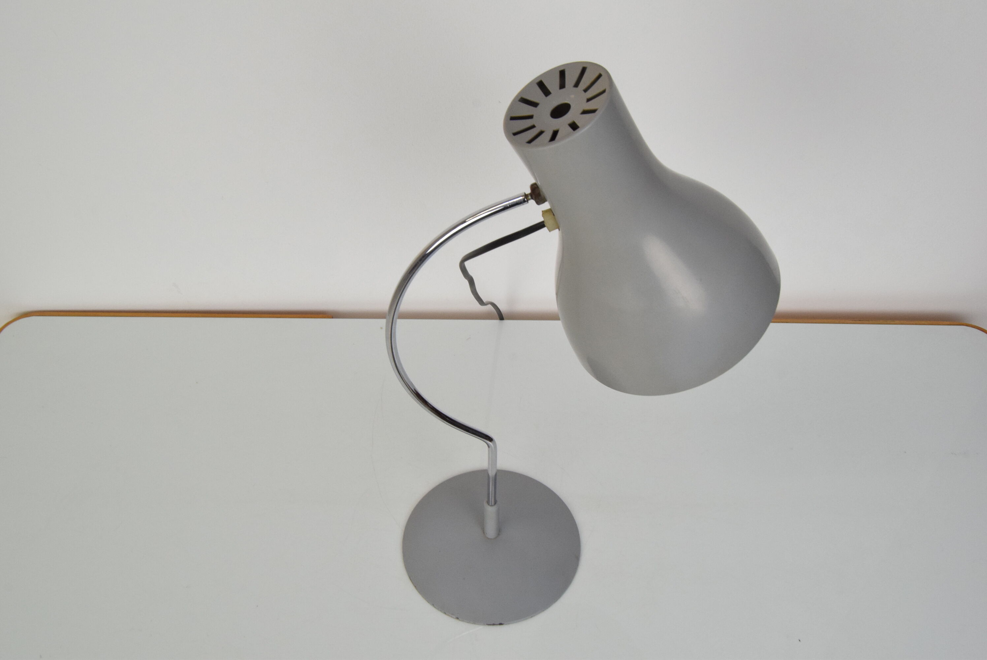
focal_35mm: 33
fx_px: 905
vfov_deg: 40.0
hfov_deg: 57.2
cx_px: 494
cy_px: 330
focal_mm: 22
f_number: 13
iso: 1600
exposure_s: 1/100
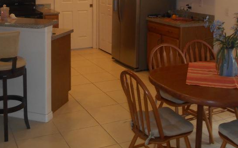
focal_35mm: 52
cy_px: -2
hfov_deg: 38.9
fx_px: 337
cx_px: 115
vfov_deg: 23.7
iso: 200
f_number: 3.4
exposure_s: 1/25
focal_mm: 4.7
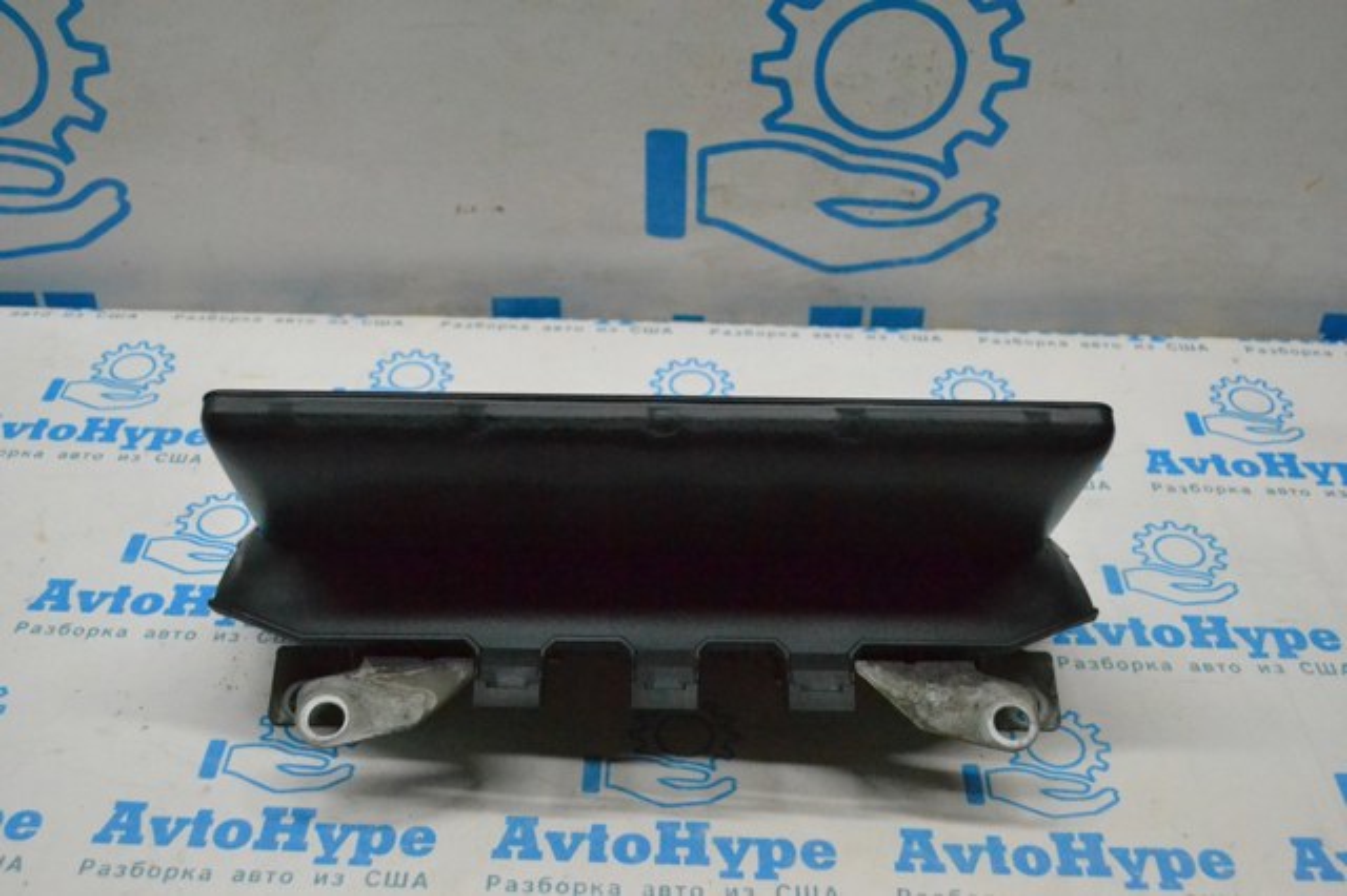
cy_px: 448
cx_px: 674
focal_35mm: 39
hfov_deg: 49.6
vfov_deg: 34.2
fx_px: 1458
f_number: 4.2
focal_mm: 26
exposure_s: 1/2000
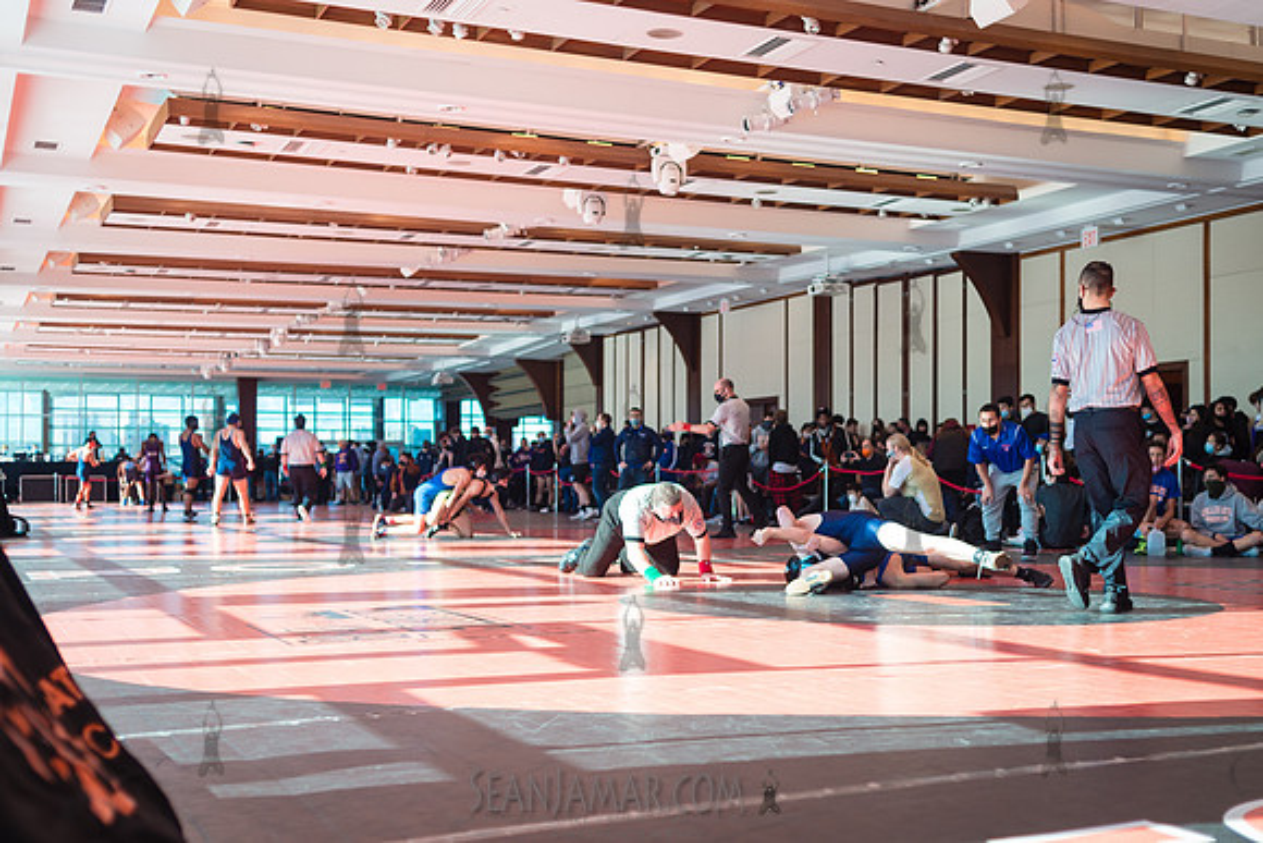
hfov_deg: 43.6
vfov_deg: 30.1
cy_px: 458
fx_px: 1568
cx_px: 764
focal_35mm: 45
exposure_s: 1/400
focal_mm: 35
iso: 400
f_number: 2.8
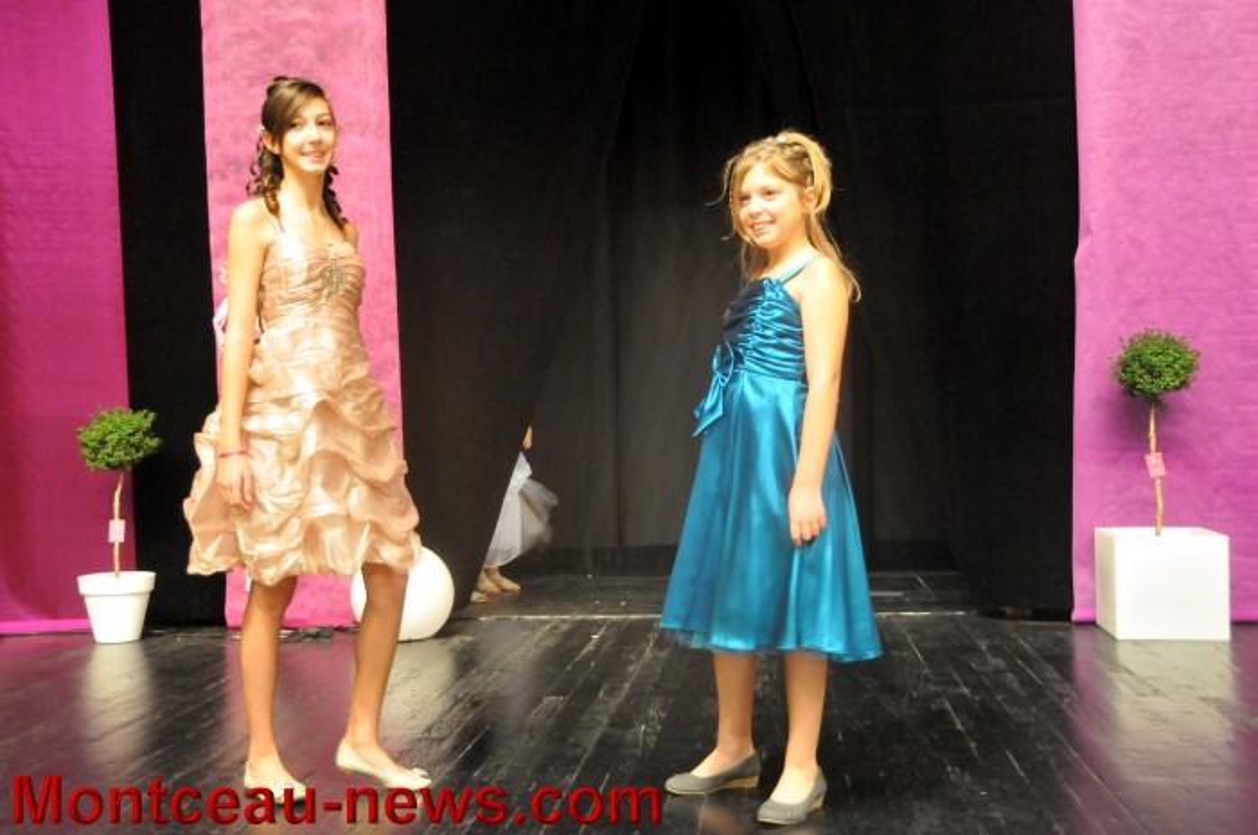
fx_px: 1466
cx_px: 629
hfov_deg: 46.4
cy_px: 418
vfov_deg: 31.8
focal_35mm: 42
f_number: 4
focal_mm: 28
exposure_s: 1/50
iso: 3200
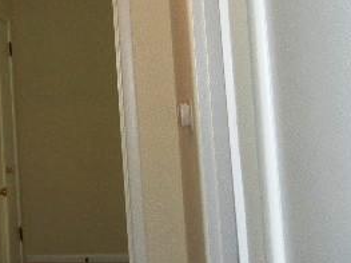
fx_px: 740
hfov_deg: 25.1
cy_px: 41
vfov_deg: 19.9
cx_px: -20
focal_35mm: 73
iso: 200
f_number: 3.5
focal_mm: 5.4
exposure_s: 1/30
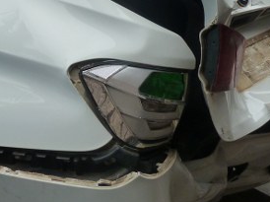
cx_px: -33
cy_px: 35
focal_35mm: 73
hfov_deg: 24.7
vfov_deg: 19.9
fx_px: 569
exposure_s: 1/160
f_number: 4
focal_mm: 4.5
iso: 125
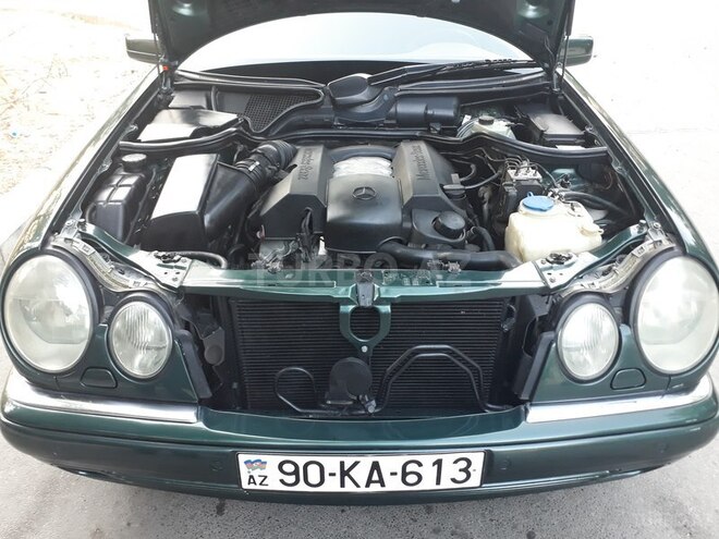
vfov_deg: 51.4
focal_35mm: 27
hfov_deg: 65.3
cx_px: 360
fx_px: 561
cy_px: 270
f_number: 1.9
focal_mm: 3.6
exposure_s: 1/33
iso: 125
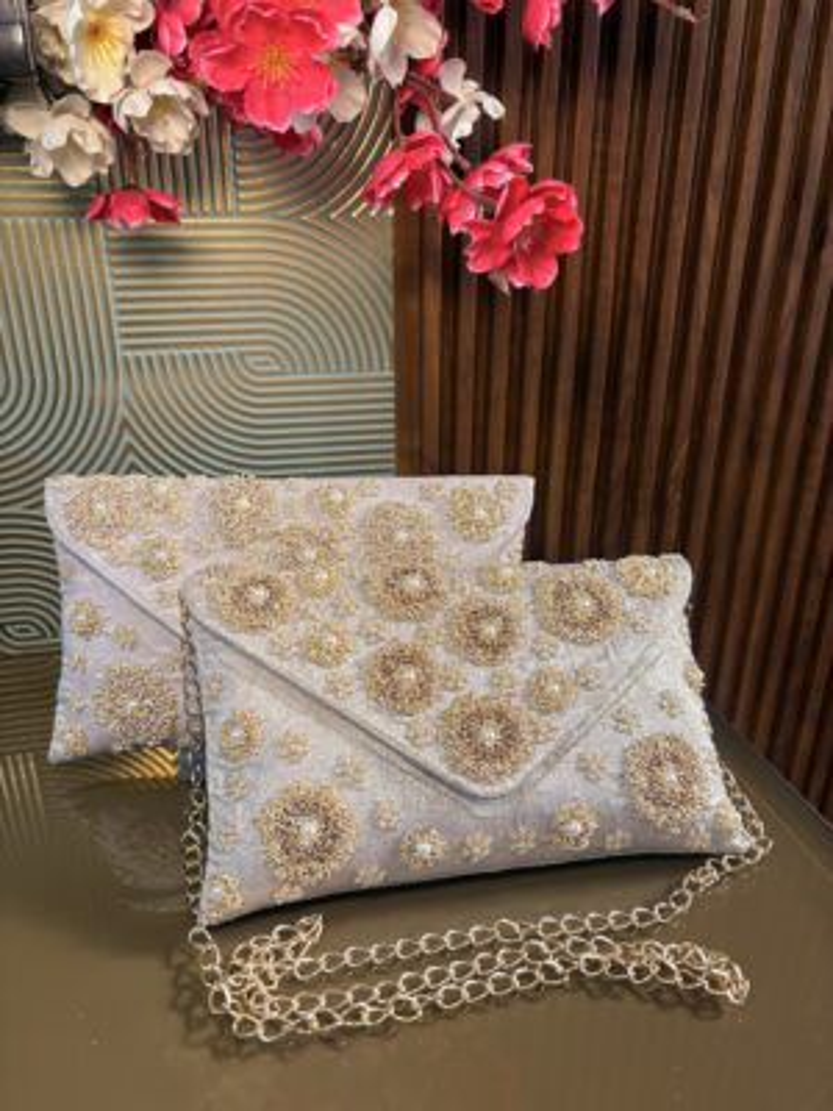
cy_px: 556
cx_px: 416
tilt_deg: -22.6
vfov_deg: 67.3
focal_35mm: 26
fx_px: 834
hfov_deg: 53.1
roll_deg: -0.9
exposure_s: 1/100
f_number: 1.6
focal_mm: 5.96
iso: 80
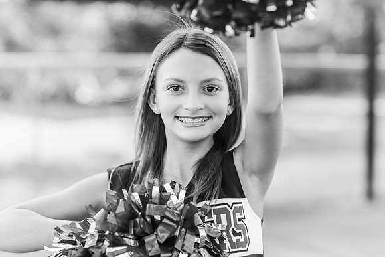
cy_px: 128
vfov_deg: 16.1
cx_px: 192
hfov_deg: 23.9
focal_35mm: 85
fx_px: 909
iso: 200
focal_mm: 85
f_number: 2.8
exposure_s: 1/500
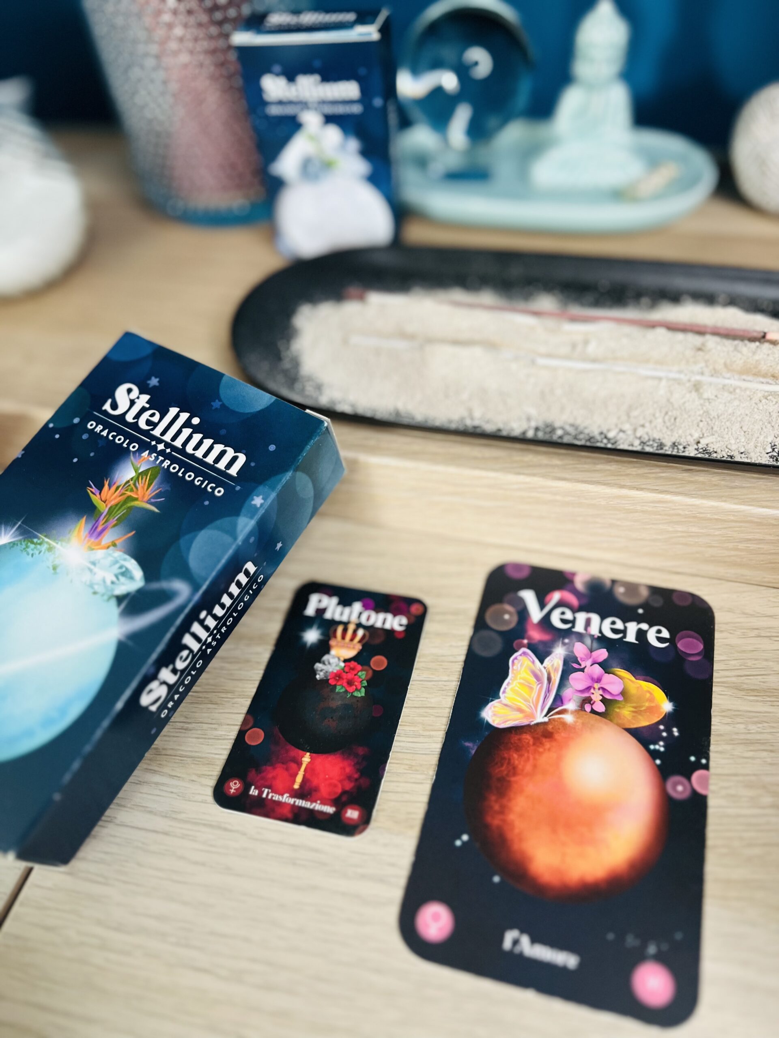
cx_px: 390
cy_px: 519
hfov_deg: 53.1
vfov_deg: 67.3
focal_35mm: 26
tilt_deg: -48.1
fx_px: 780
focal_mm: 5.7
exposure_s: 1/60
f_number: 1.5
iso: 200
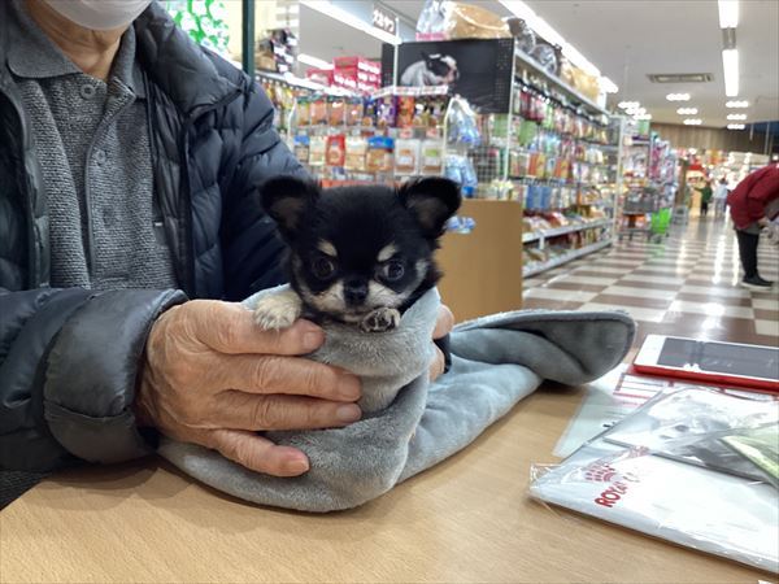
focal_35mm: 31
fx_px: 698
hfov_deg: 58.4
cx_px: 390
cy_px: 292
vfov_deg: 45.4
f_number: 2.4
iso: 320
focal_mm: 3.3
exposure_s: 1/60
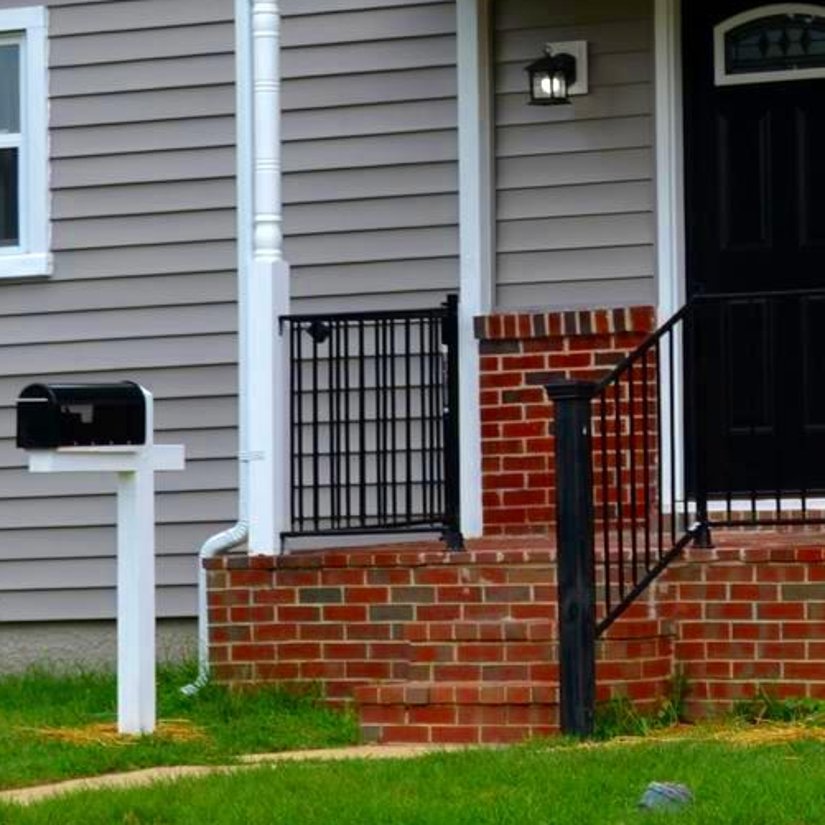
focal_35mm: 177
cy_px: 190
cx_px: 1128
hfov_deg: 9.7
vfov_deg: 9.9
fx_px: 4773
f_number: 7.1
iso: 100
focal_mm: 34
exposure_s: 1/200
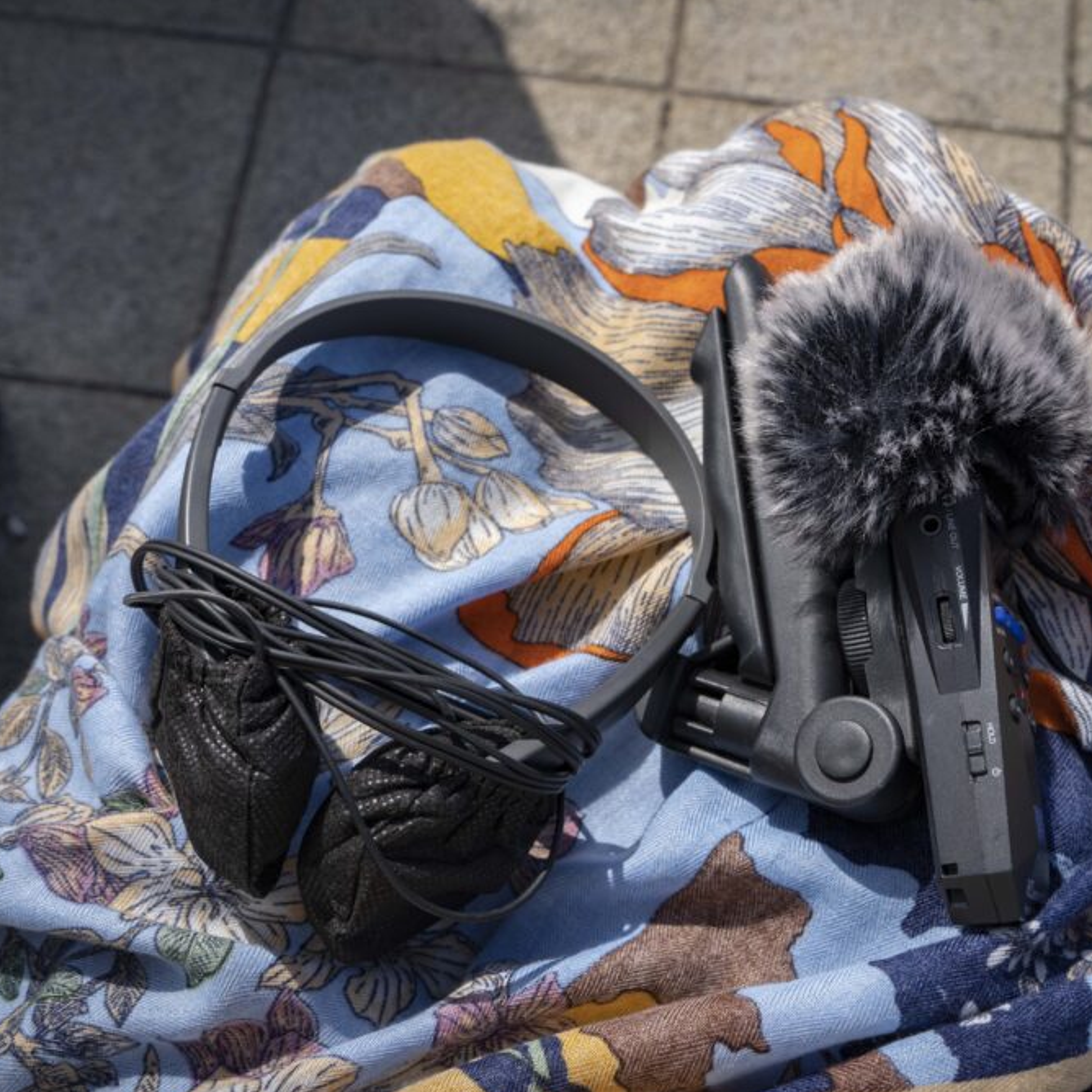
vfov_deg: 39.2
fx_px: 1535
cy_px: 545
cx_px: 616
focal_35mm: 43
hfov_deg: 39.1
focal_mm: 33
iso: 100
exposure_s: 1/200
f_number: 9
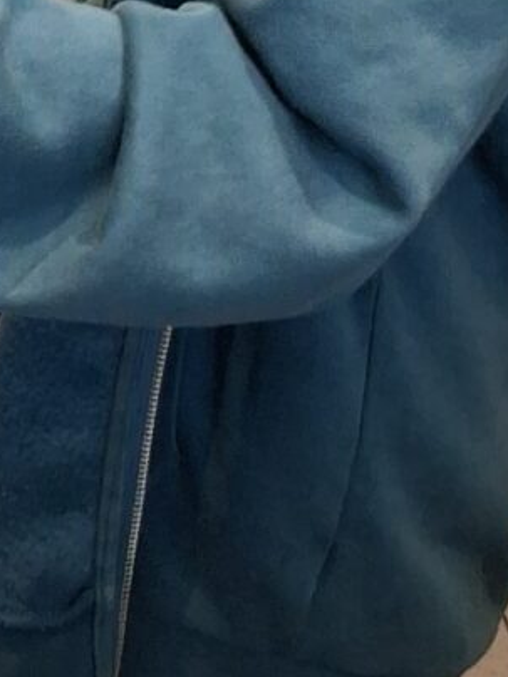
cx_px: -414
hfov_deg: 8.4
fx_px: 3346
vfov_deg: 11.4
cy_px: -72
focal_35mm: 171
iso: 125
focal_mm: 4
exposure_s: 1/100
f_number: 1.8
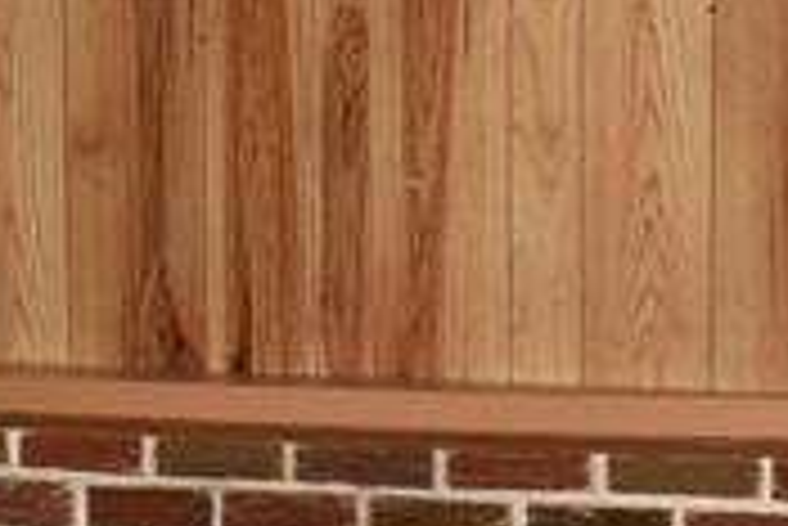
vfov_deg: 5.0
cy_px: 890
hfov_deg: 7.5
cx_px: 146
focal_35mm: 273
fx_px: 5980
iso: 1000
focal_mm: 44
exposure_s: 1/60
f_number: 5
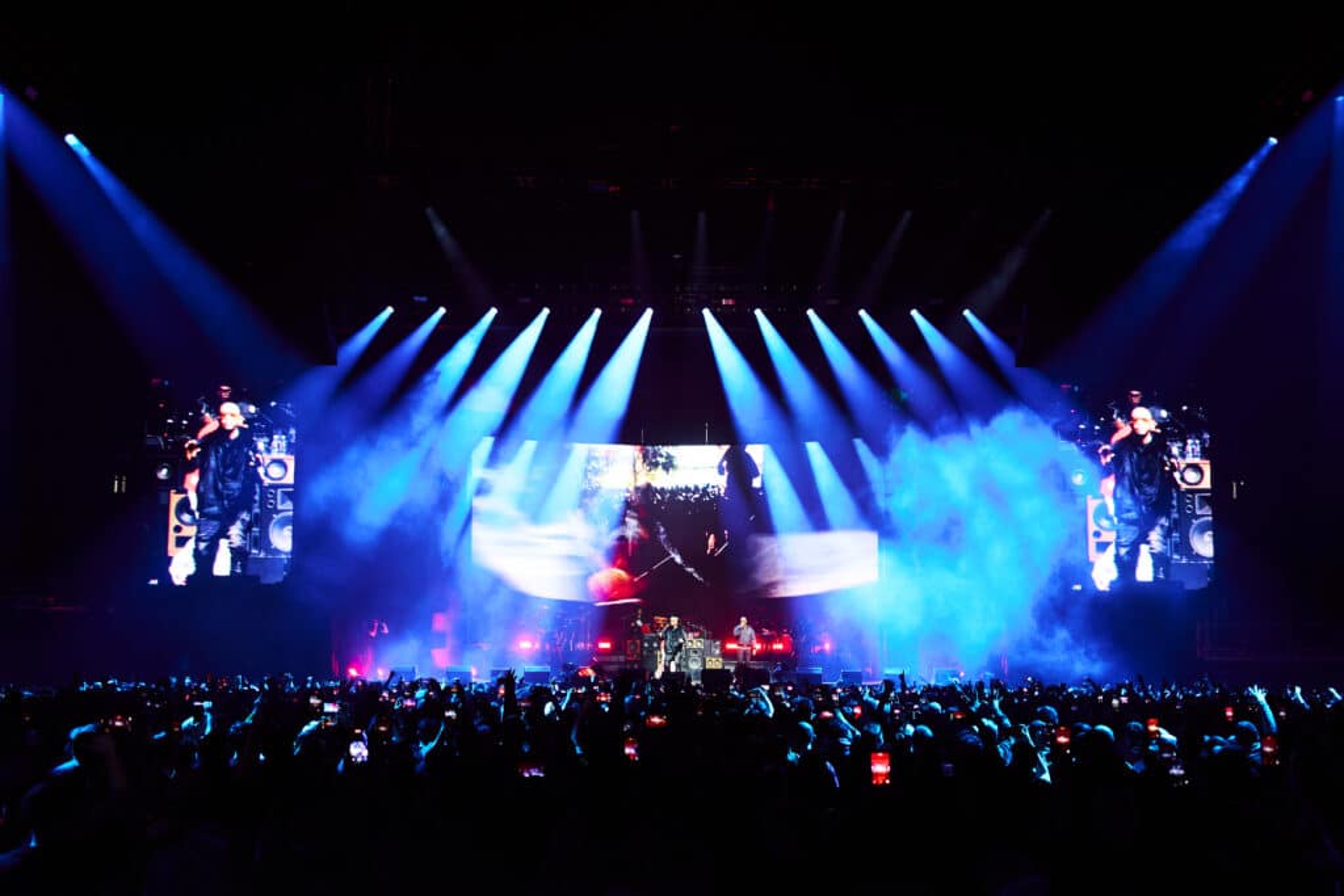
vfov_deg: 35.1
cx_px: 672
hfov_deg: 50.7
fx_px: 1419
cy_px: 448
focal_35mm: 38
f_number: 3.2
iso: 3200
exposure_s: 1/250
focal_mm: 38
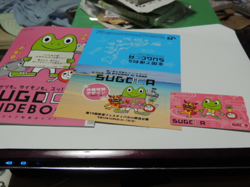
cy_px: 94
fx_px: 289
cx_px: 125
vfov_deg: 36.0
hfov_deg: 46.8
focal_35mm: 40
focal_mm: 7.1
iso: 400
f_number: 3.3
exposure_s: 1/20
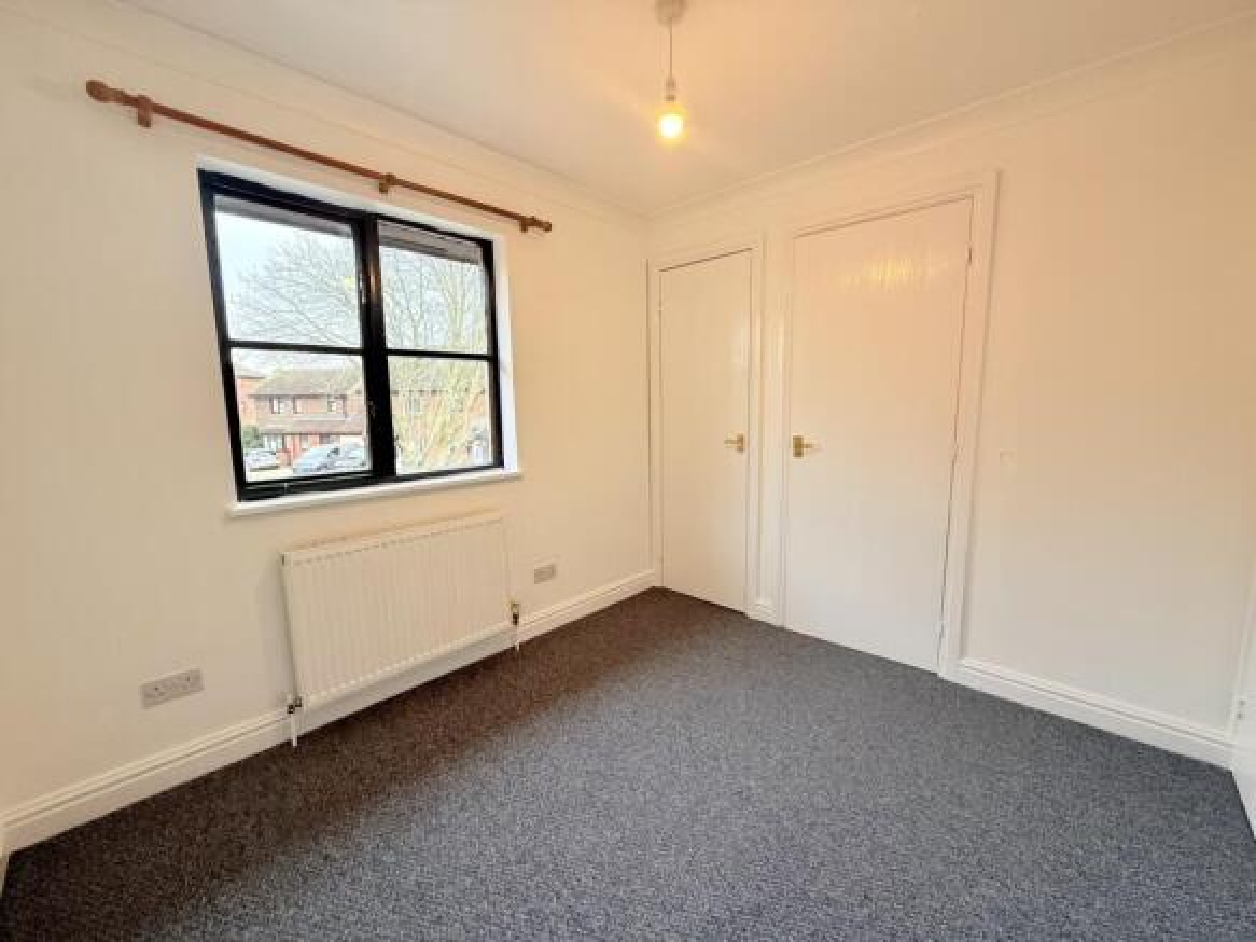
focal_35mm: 14
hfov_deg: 102.1
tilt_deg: -7.7
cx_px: 628
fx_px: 508
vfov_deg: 85.7
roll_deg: +0.6
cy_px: 471
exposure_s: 1/99
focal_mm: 2.22
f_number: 2.2
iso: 160
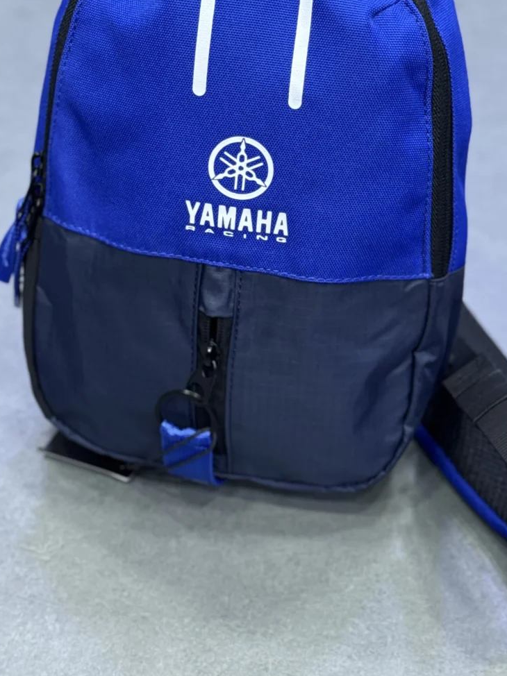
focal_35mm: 71
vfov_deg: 27.3
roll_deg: -1.3
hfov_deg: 20.7
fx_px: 1387
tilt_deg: -40.0
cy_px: 237
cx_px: 299
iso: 125
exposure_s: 1/50
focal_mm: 6.76
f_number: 1.78
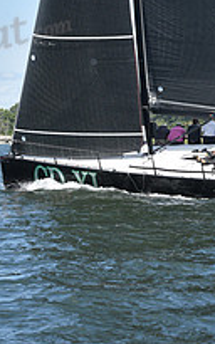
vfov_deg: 7.1
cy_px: -60
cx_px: 159
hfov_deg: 4.5
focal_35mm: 294
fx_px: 2758
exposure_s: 1/1000
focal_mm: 102
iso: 320
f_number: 7.1
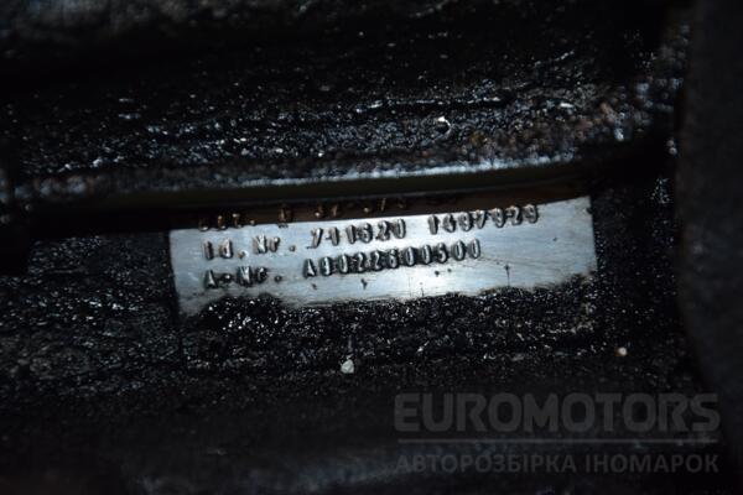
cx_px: 372
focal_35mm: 158
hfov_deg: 13.0
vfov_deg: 8.7
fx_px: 3250
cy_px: 248
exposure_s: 1/60
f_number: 5.6
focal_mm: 105
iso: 800
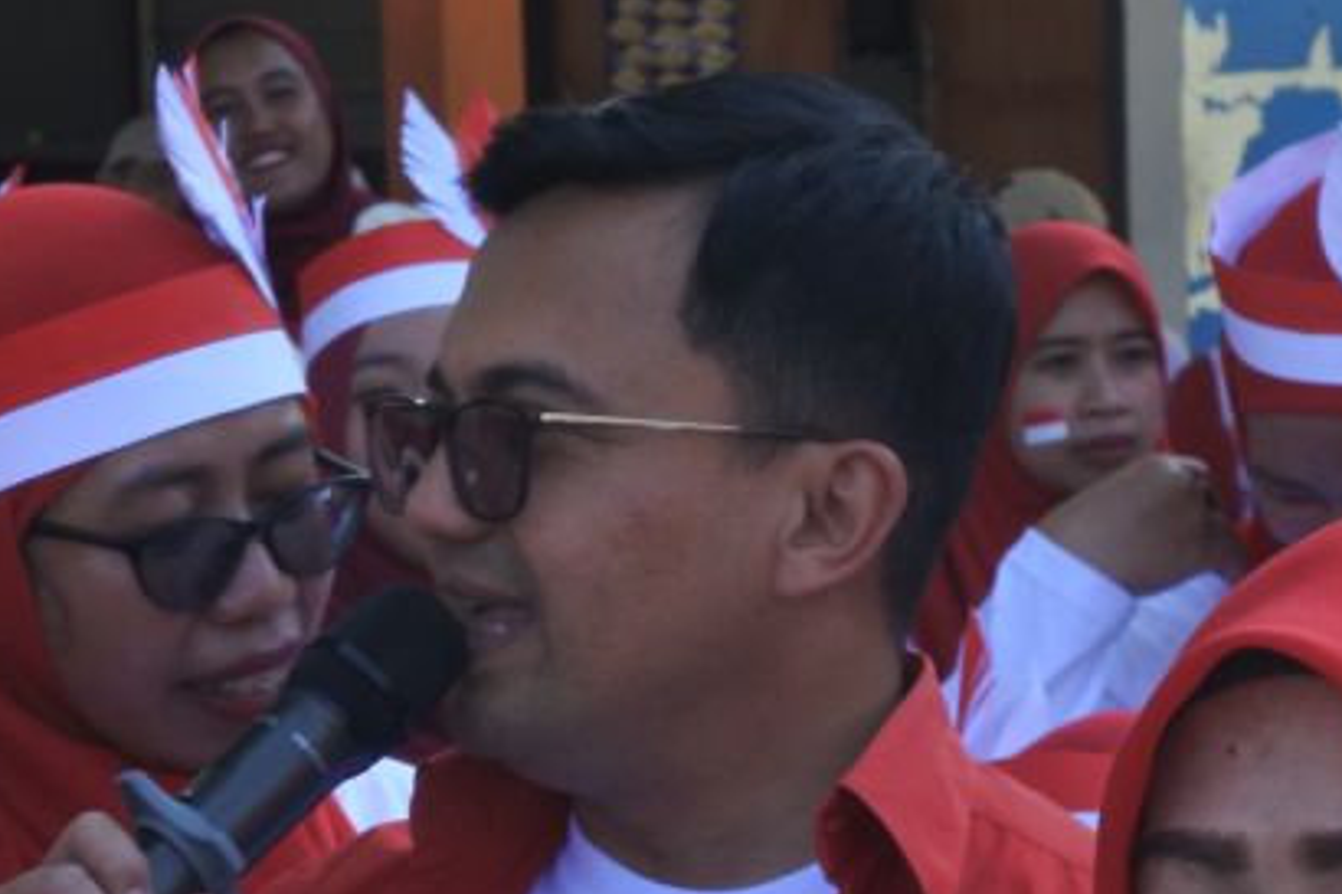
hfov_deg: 9.9
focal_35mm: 207
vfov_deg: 6.6
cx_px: 619
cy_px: 753
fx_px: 7713
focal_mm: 22.7
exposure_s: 1/125
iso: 160
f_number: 7.1
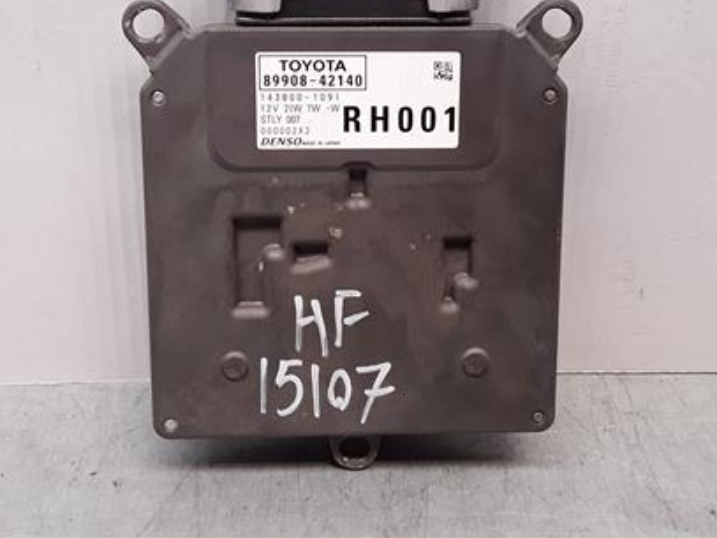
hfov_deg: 43.0
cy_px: 116
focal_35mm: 44
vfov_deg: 32.1
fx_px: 911
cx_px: 351
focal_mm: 2.91
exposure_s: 1/50
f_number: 1.9
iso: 50
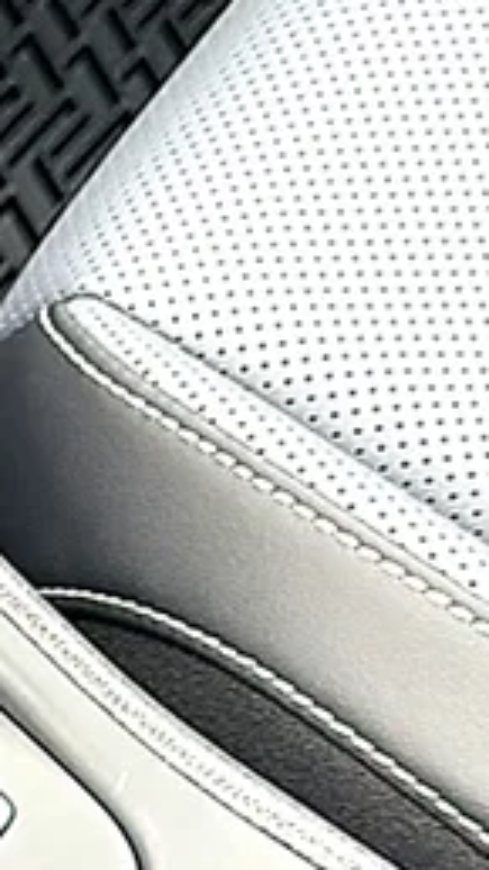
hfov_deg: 9.1
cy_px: 771
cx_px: -654
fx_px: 2791
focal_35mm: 121
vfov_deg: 17.5
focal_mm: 6.86
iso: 125
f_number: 1.78
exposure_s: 1/172
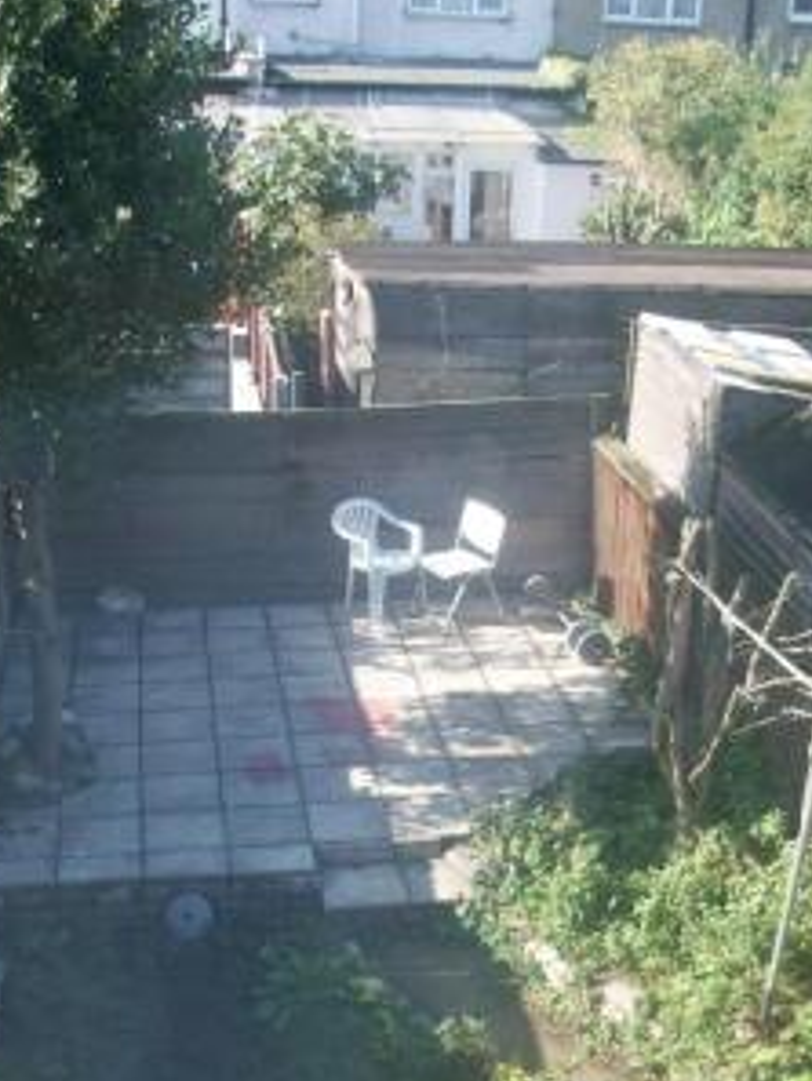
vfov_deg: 37.6
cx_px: 426
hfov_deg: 29.1
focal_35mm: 50
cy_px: 752
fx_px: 1563
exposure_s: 1/171
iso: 64
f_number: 2.8
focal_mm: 5.7
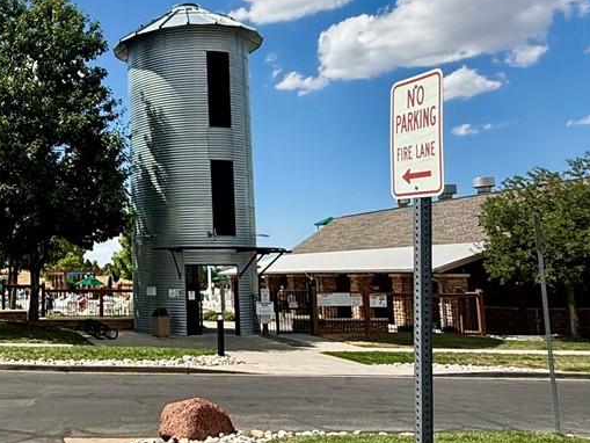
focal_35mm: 44
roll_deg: +0.3
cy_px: 180
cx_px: 8
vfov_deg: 32.8
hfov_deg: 38.4
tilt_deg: +9.1
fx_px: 750
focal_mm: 2.22
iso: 50
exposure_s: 1/2237
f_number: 2.2
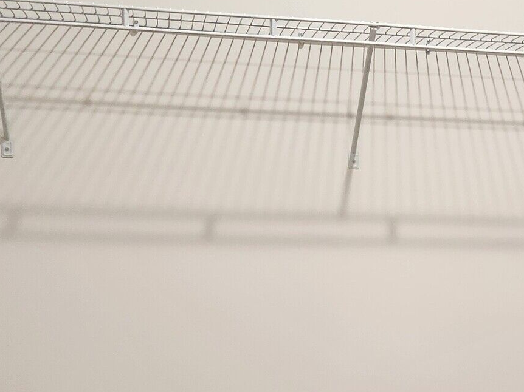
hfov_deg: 23.0
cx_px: 512
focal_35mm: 82
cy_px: 331
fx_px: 1241
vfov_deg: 17.8
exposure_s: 1/120
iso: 200
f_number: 1.8
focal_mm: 5.4
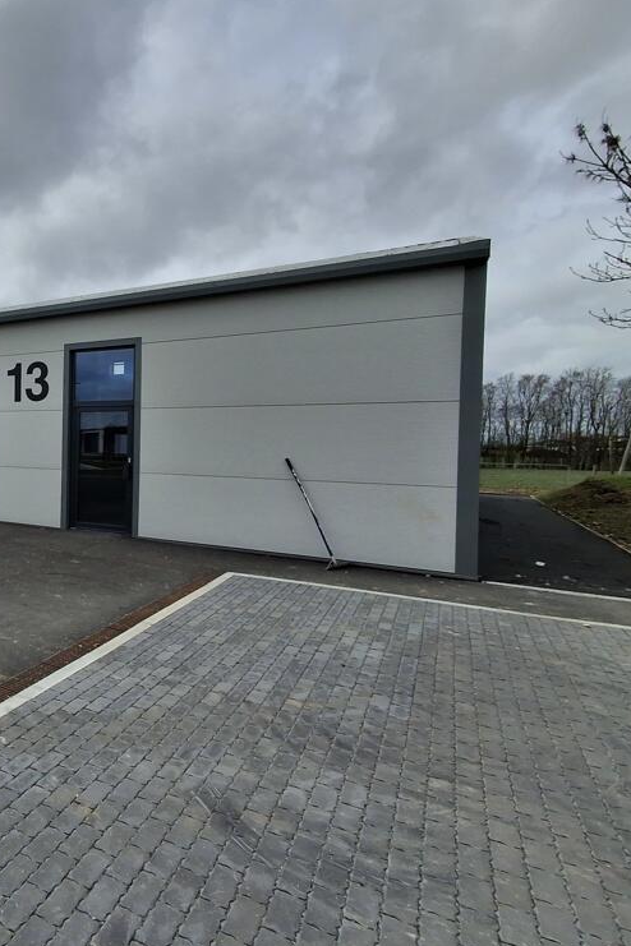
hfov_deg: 46.7
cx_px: 9
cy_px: 461
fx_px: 605
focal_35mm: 23
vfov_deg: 76.1
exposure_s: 1/4274
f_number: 2.2
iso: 40
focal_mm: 1.64
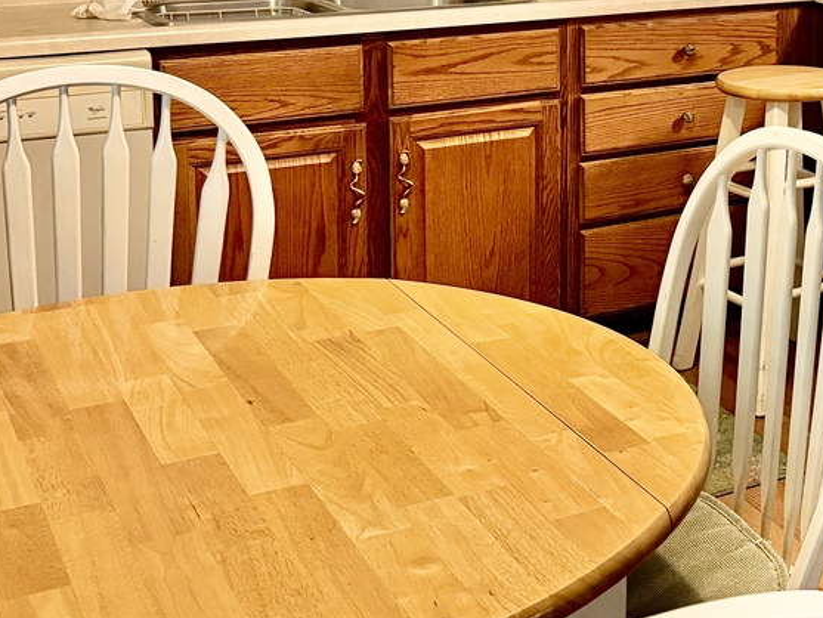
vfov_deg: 22.7
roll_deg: -0.6
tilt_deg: -7.4
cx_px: 819
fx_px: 1474
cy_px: 0
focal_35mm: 62
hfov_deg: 29.2
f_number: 1.78
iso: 640
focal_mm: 6.76
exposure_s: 1/40
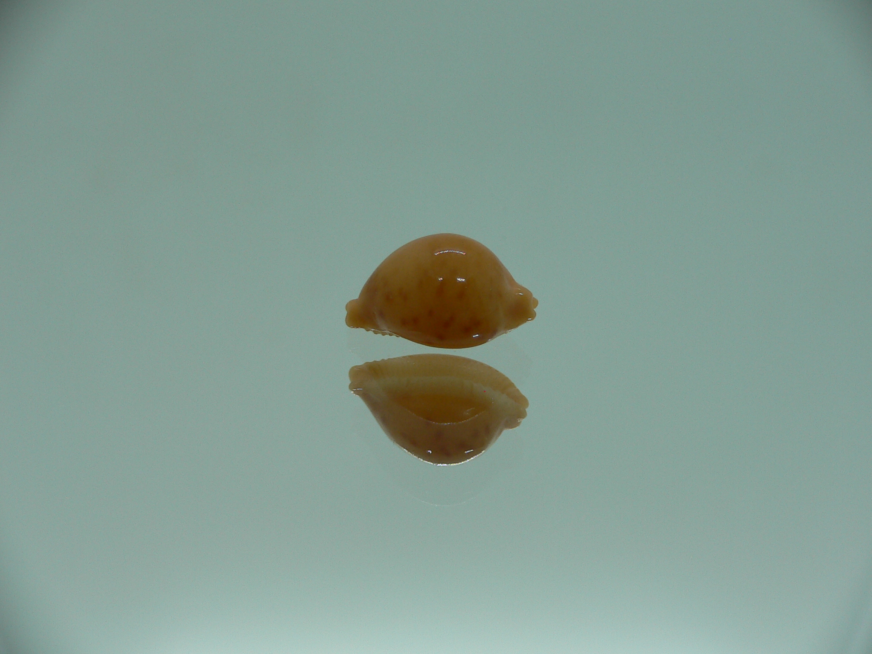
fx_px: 882
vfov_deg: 40.7
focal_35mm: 35
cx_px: 436
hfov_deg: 52.6
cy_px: 327
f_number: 2.8
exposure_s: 1/60
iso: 80
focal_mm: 4.6
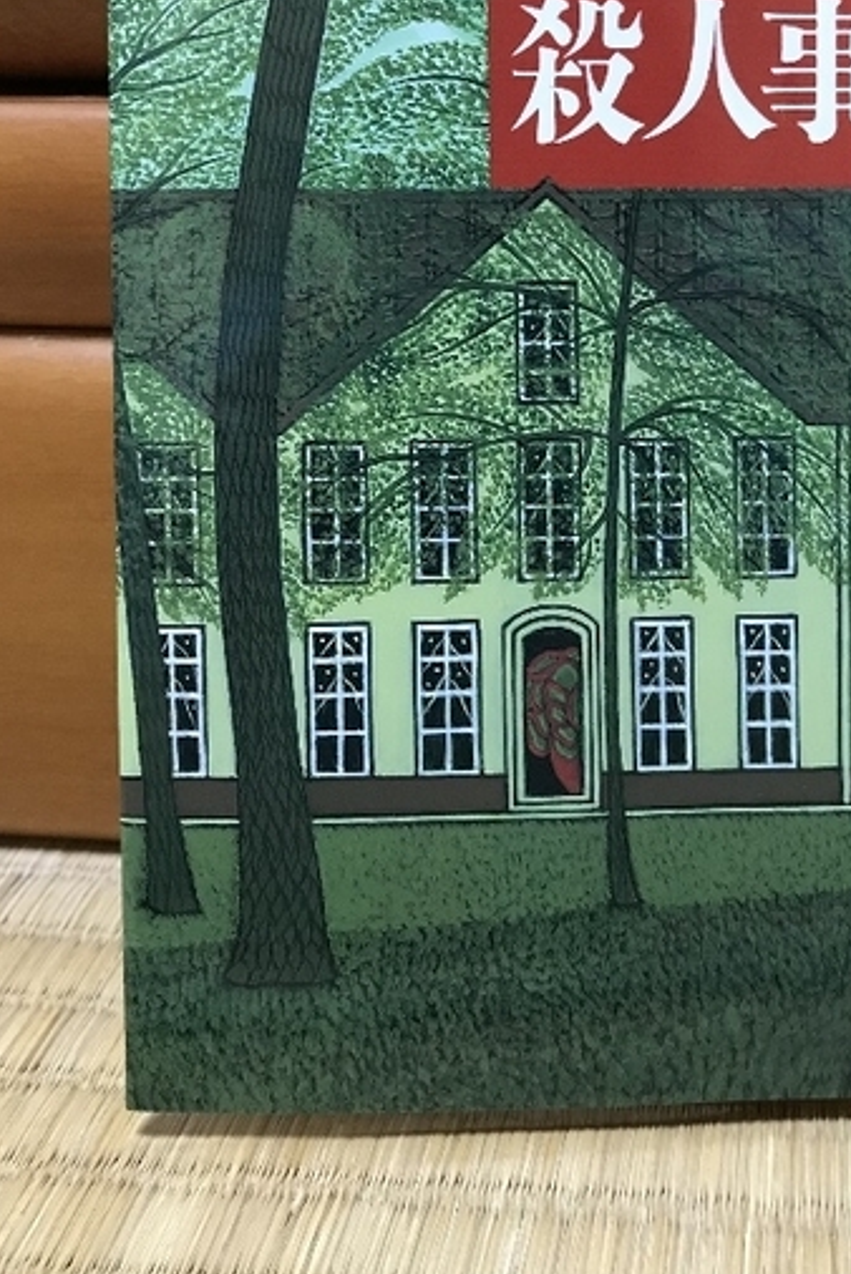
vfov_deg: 42.3
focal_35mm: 46
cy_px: 446
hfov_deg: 29.0
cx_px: 602
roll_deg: +2.0
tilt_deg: -17.2
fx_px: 1629
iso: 100
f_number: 1.8
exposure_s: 1/15
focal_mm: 3.99
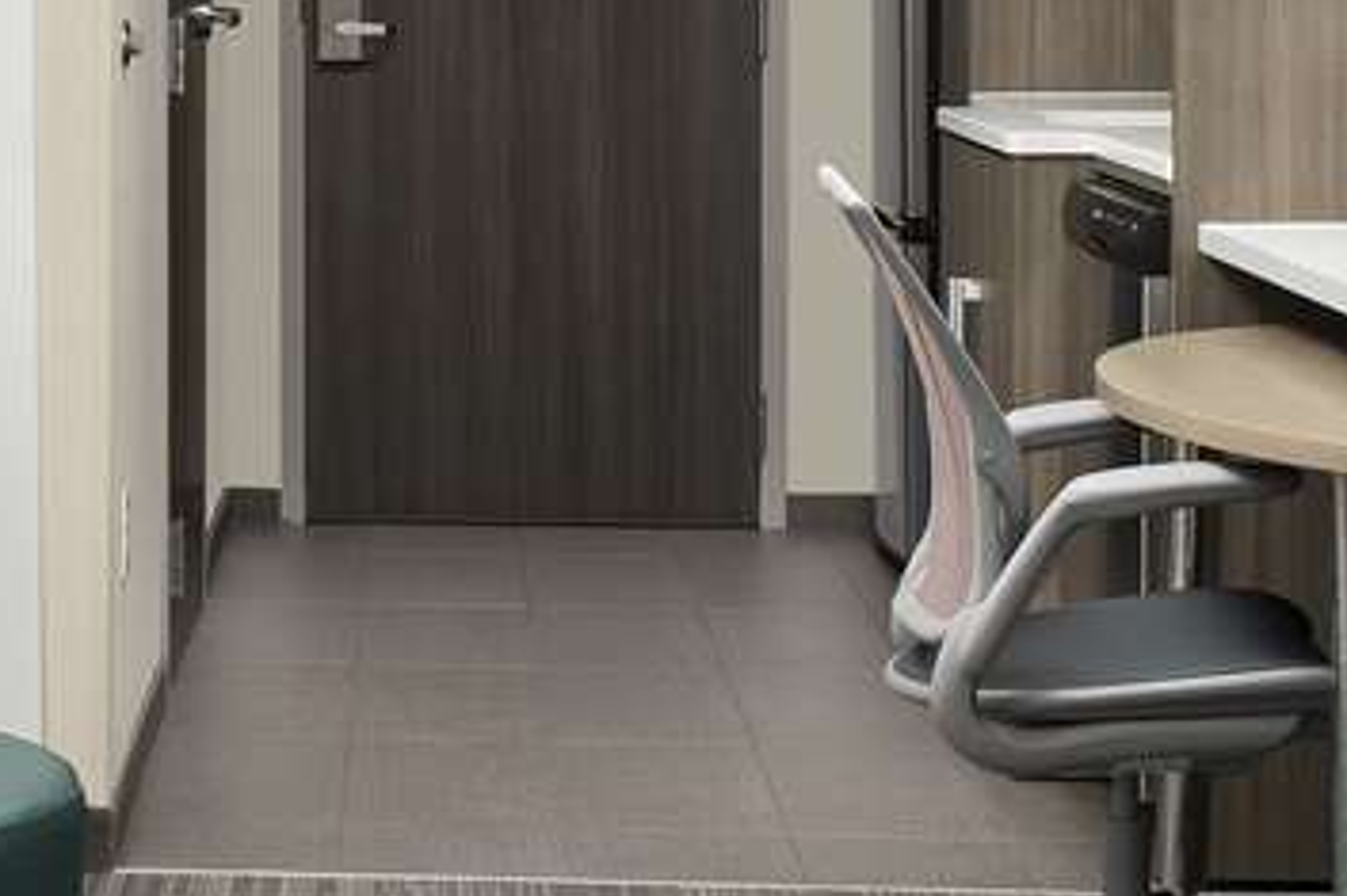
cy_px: 431
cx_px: -214
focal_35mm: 102
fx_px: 3815
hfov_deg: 19.0
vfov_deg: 13.4
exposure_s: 1/250
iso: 400
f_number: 11
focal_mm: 24
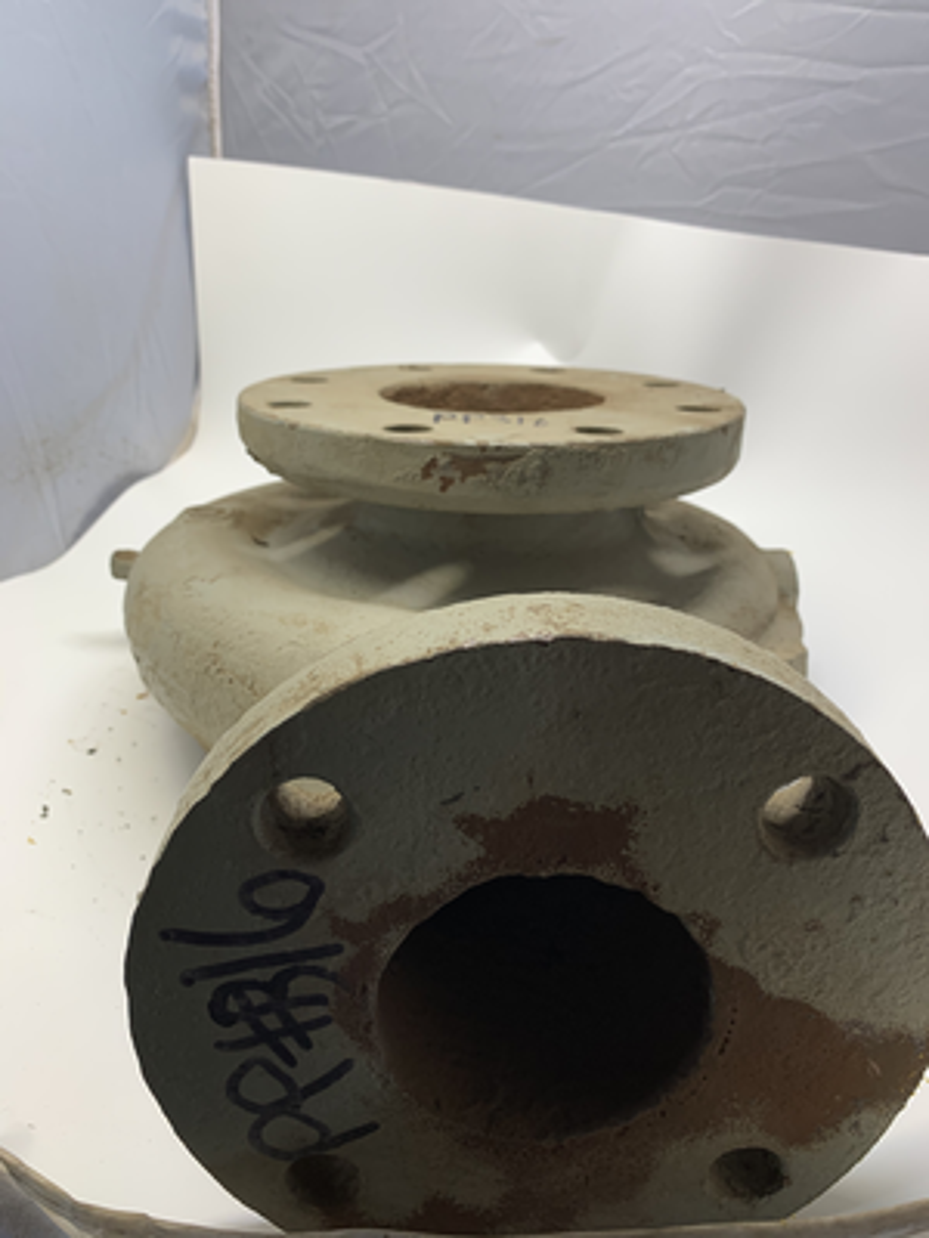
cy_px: 619
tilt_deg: -29.1
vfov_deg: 67.3
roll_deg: -5.1
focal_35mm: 26
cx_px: 464
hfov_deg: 53.1
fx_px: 930
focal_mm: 4.25
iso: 40
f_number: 1.8
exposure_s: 1/122
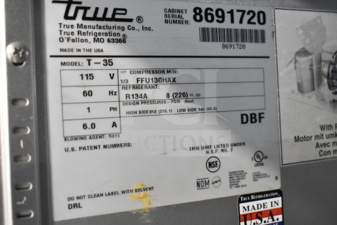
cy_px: 112
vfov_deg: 28.1
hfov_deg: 41.1
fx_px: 449
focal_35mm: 48
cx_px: 168
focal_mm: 32
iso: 4000
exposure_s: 1/50
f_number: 4.5
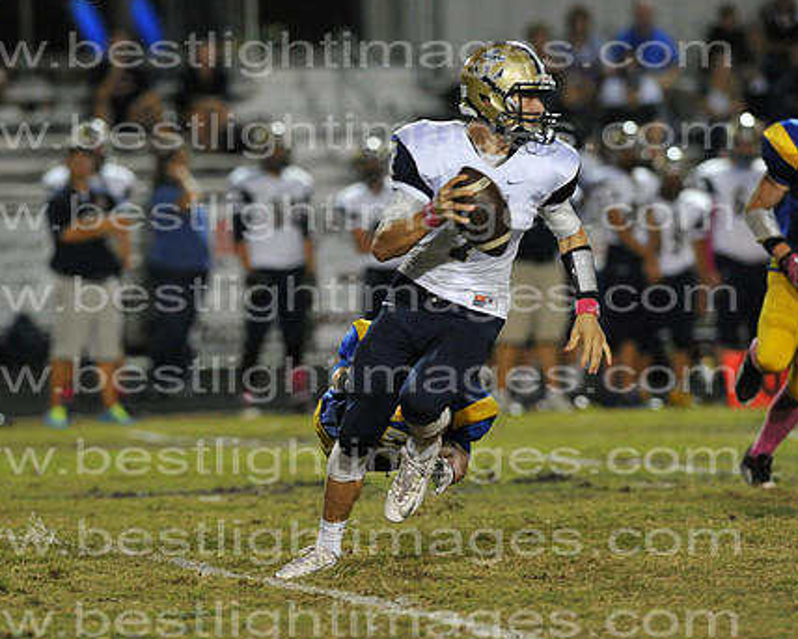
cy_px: 339
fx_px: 9005
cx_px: 319
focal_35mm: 381
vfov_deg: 4.1
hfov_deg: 5.1
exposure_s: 1/500
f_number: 4
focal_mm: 300
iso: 5000
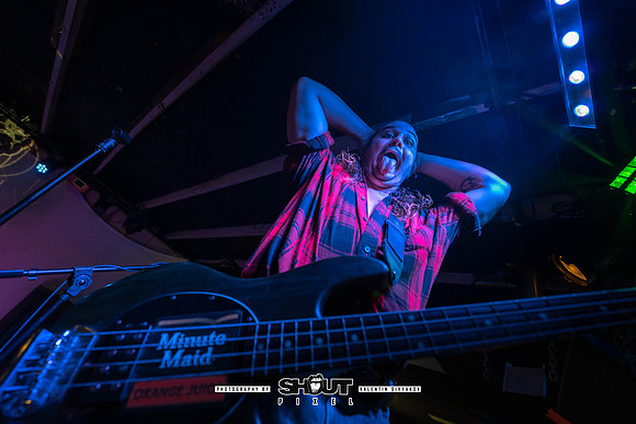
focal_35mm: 14
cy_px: 212
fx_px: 247
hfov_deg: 104.2
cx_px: 318
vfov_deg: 81.2
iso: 800
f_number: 2.8
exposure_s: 1/160
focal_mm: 14
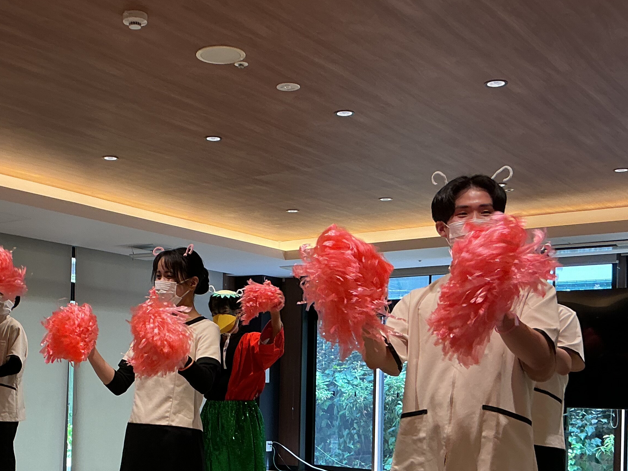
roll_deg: -0.9
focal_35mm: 51
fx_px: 925
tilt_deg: -0.2
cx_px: 203
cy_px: 385
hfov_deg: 37.0
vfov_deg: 27.9
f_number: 1.8
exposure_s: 1/60
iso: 50
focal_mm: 3
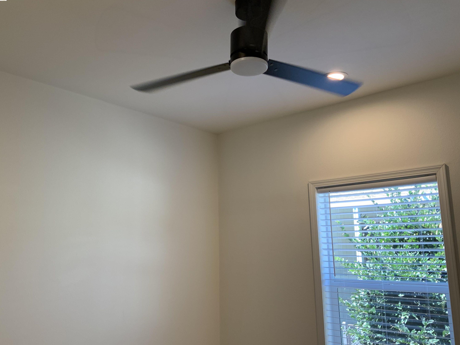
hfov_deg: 60.0
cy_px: 174
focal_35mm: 30
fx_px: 399
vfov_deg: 46.8
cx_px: 225
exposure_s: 1/120
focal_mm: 3
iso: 50
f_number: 1.8
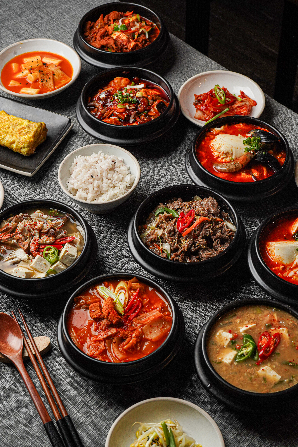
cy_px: 224
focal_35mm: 70
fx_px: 869
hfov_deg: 19.5
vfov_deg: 28.8
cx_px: 149
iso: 1250
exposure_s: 1/160
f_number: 11
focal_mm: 70
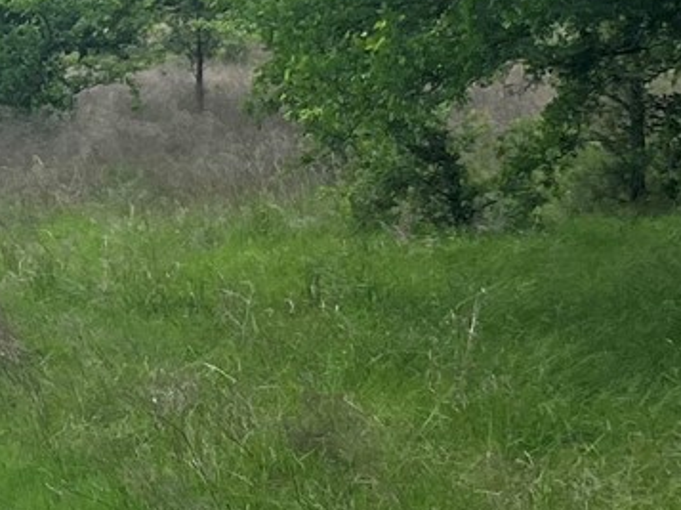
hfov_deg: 13.3
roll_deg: +0.5
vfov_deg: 10.5
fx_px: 2751
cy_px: 32
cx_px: -357
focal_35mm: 140
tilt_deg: -1.8
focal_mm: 5.1
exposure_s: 1/4651
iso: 50
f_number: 1.6
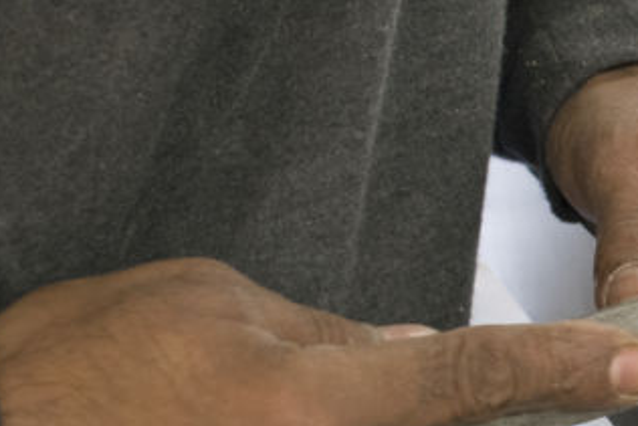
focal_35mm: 171
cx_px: 781
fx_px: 3032
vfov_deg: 8.0
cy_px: 416
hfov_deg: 11.7
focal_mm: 30
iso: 640
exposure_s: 1/80
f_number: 4.5
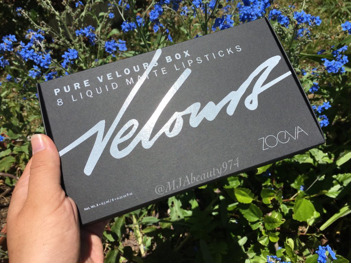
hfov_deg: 61.7
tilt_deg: -50.7
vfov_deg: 48.2
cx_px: 176
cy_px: 132
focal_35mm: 29
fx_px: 294
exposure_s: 1/2959
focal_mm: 4.15
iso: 25
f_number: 2.2
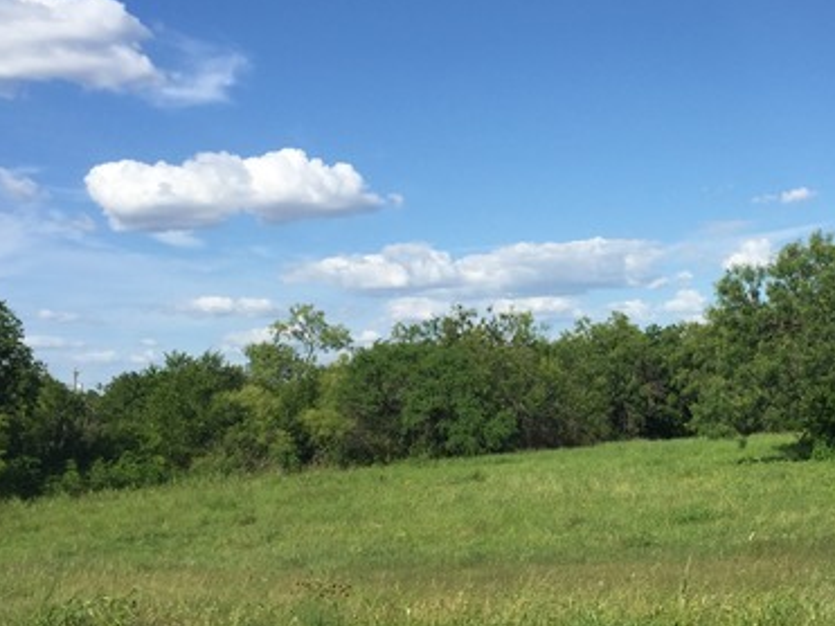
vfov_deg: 29.1
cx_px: 590
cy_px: 311
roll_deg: +3.7
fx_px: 1206
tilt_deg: +4.9
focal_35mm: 50
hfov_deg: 37.6
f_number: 2.2
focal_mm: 4.15
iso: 32
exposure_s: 1/2326
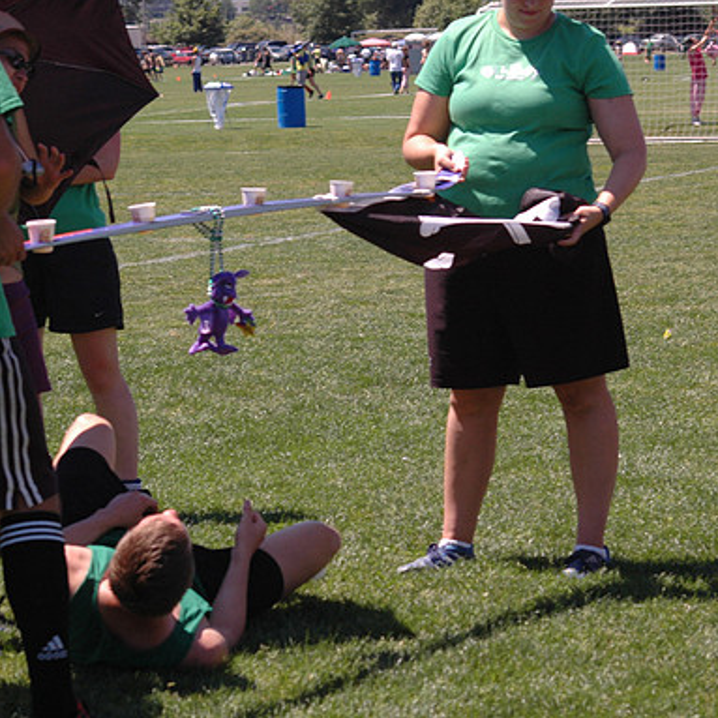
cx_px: 364
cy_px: 360
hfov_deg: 12.9
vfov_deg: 12.9
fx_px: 3168
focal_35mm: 135
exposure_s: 1/400
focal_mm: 70
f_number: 7.1
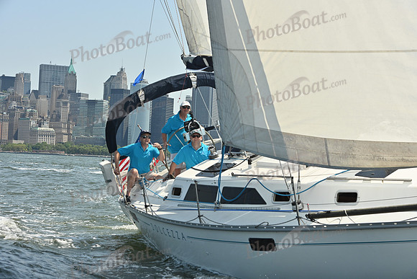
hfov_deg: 28.8
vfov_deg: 19.5
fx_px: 811
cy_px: 140
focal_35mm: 70
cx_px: 208
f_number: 9
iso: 320
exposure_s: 1/1250
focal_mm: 70
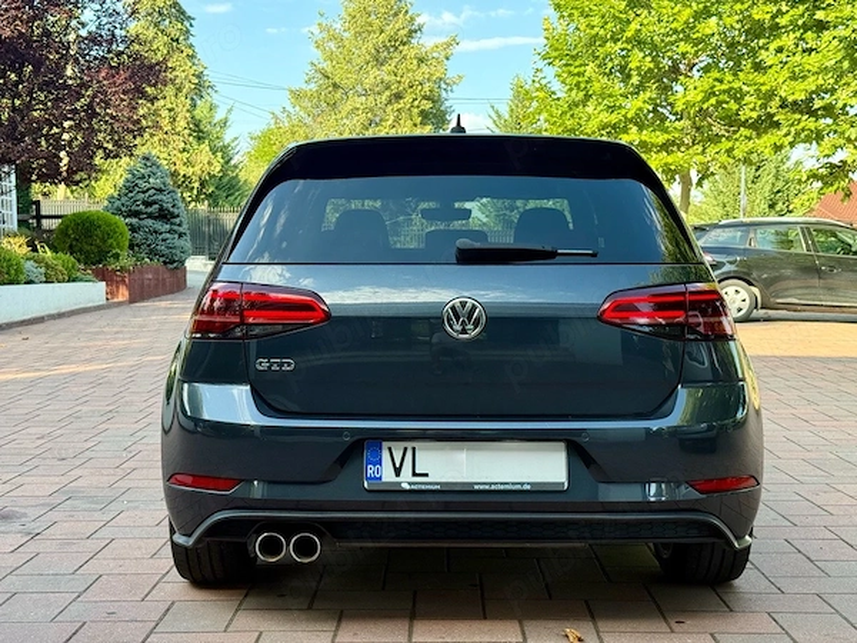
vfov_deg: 30.3
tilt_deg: -2.8
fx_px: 1188
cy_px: 322
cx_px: 428
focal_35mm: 48
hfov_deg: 39.7
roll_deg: -0.4
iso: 64
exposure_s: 1/463
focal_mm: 6.76
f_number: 1.78
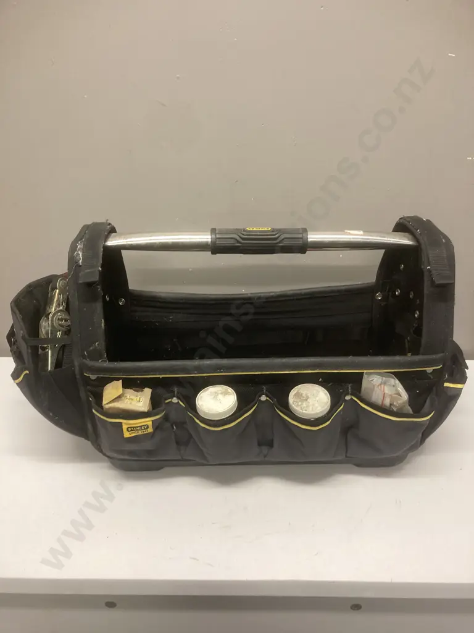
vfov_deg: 63.4
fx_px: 511
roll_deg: -0.9
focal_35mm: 28
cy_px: 316
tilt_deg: -27.3
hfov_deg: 49.7
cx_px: 237
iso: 80
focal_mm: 3.99
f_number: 1.8
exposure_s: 1/50
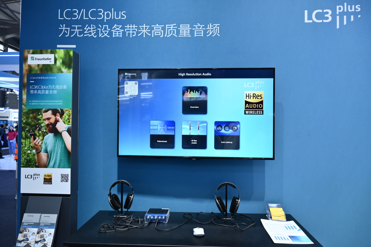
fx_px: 247
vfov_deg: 53.1
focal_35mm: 24
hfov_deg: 73.8
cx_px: 186
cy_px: 124
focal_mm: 24
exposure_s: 1/160
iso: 1000
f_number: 4.5
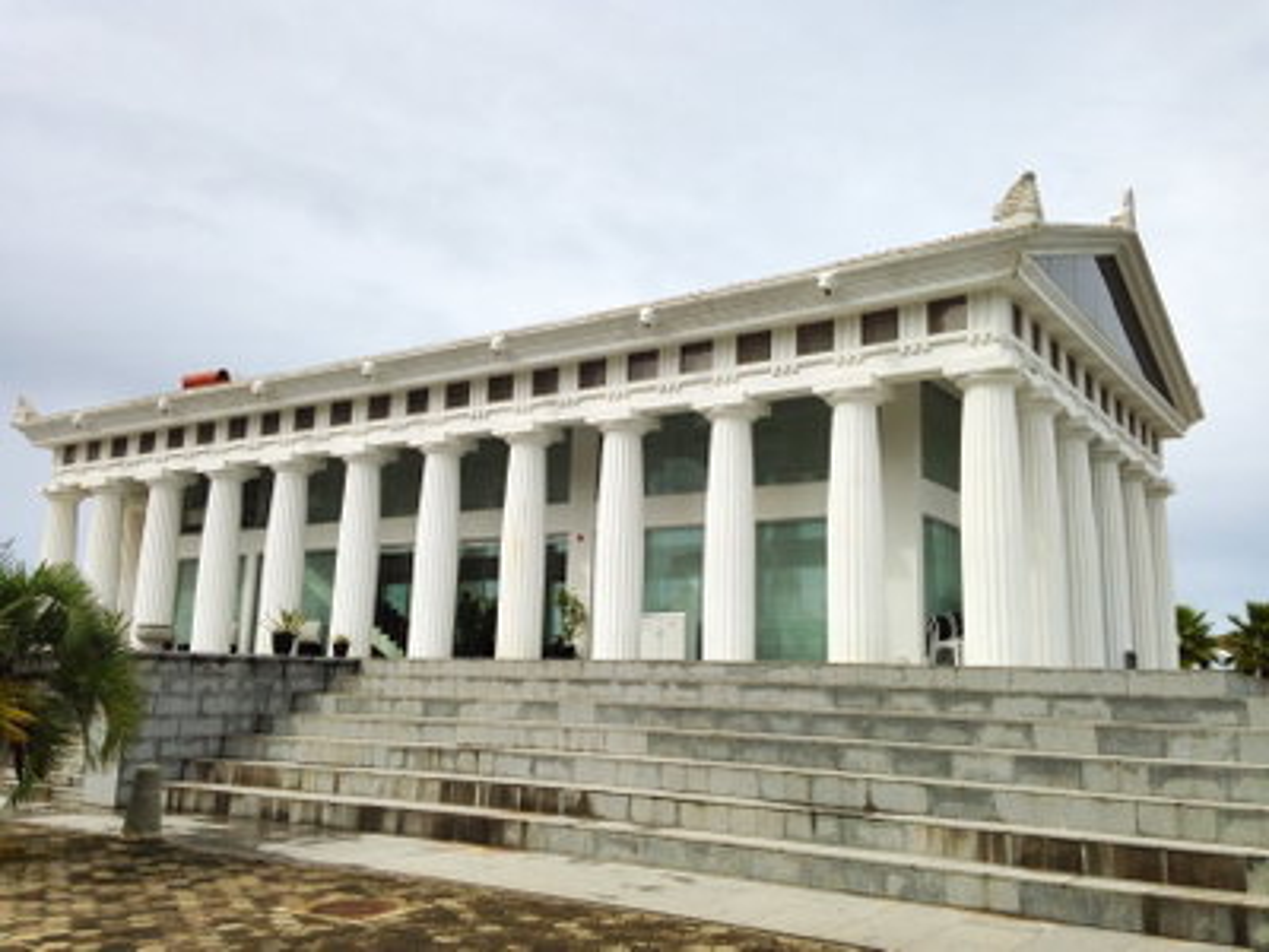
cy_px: 476
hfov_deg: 55.4
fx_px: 1210
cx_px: 634
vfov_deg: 42.9
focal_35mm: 33
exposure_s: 1/4184
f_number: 2.4
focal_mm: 4.12
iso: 50
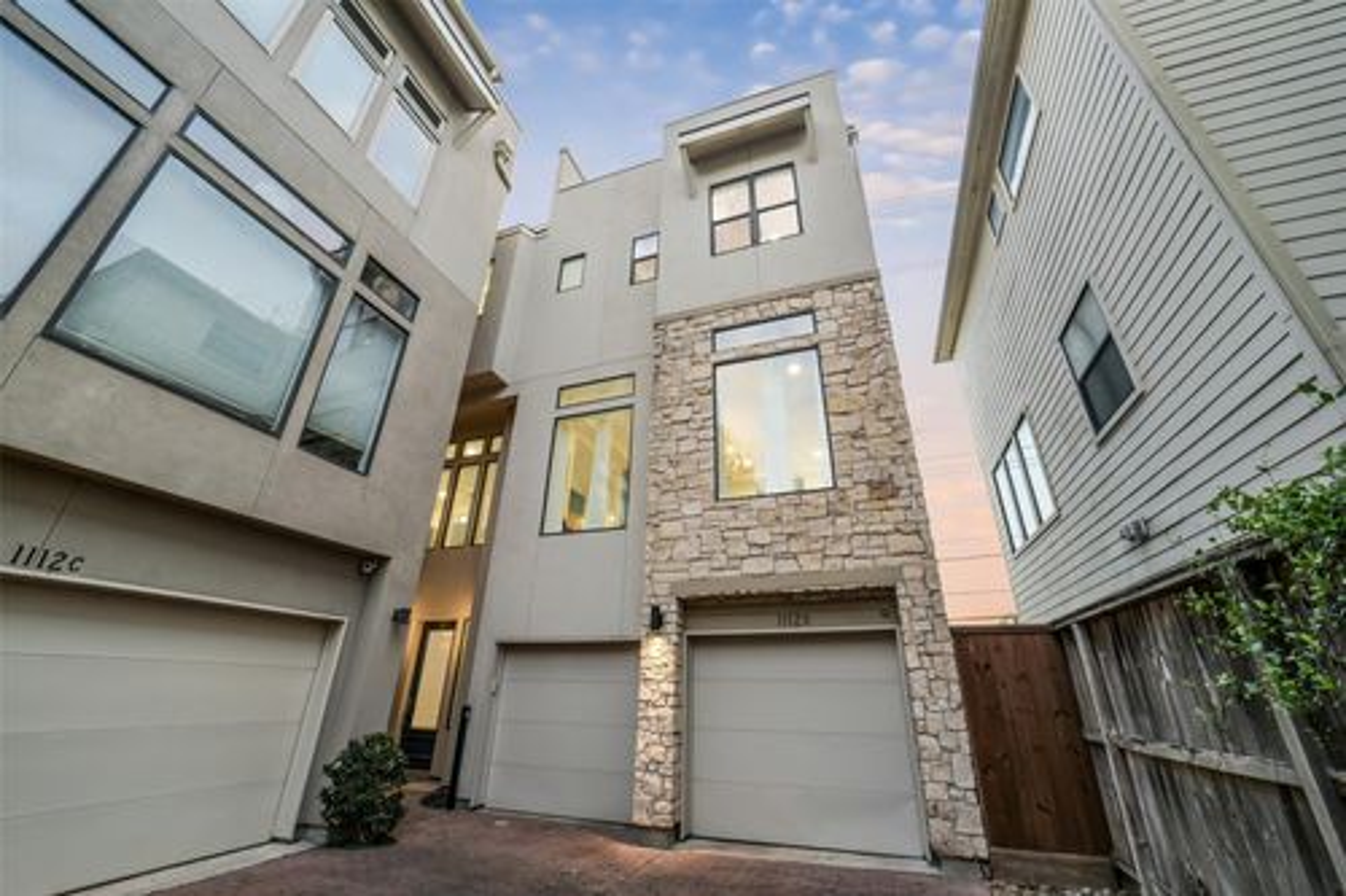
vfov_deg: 81.2
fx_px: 523
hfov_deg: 104.3
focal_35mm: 14
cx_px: 673
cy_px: 448
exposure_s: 1/10
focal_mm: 14
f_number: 11
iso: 500
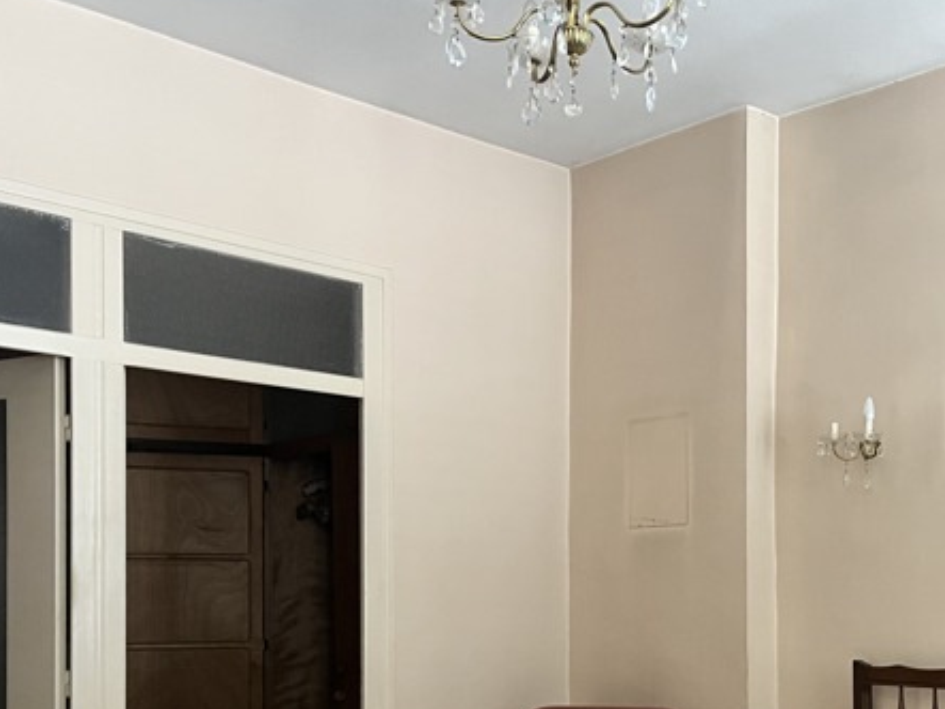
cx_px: 672
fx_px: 1283
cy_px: 592
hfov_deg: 39.7
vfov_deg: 30.0
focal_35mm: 47
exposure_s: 1/37
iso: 640
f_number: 1.6
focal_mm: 5.1
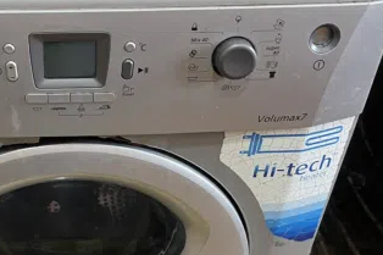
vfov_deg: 25.5
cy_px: 115
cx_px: 73
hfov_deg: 36.2
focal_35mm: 53
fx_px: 564
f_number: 1.6
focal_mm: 5.1
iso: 400
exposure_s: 1/60
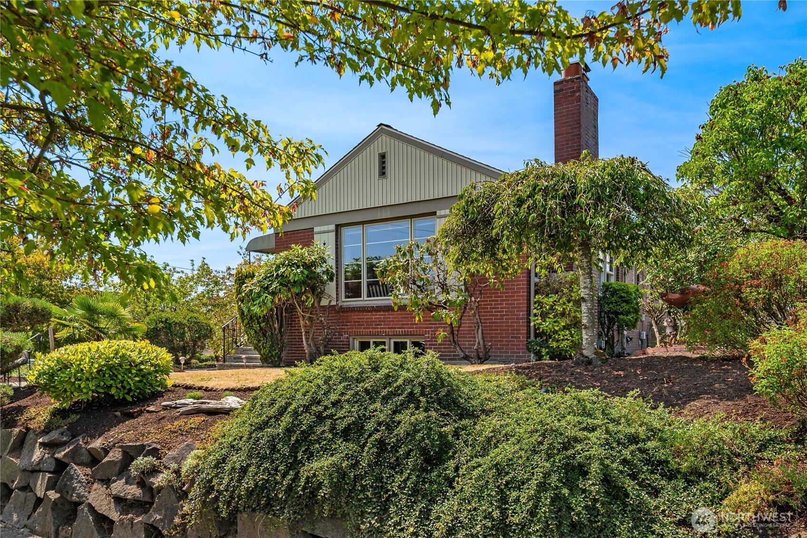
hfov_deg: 71.5
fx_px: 560
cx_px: 404
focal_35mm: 25
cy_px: 269
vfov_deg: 51.3
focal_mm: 17
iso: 200
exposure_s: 1/800
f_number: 8
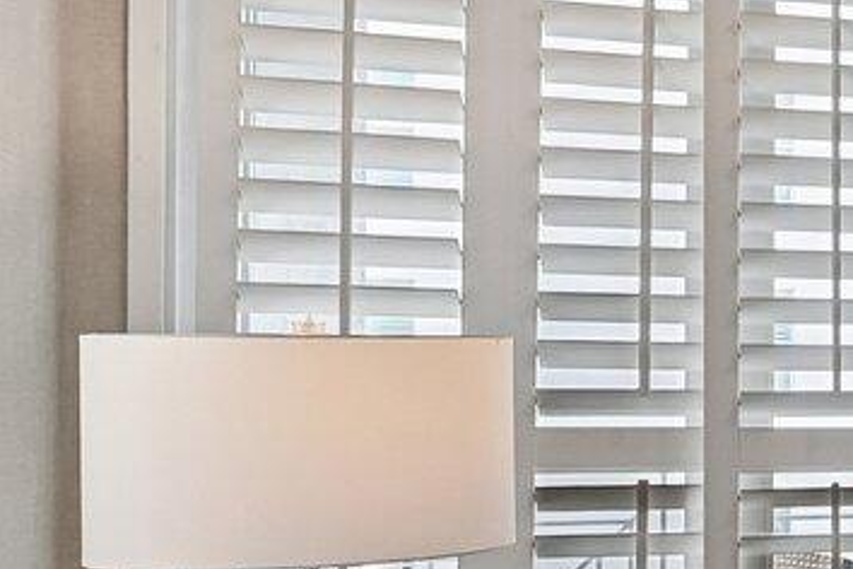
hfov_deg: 18.1
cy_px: 409
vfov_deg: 16.8
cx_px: 1655
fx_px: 1919
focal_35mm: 81
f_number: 8
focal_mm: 14
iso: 2500
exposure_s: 1/125
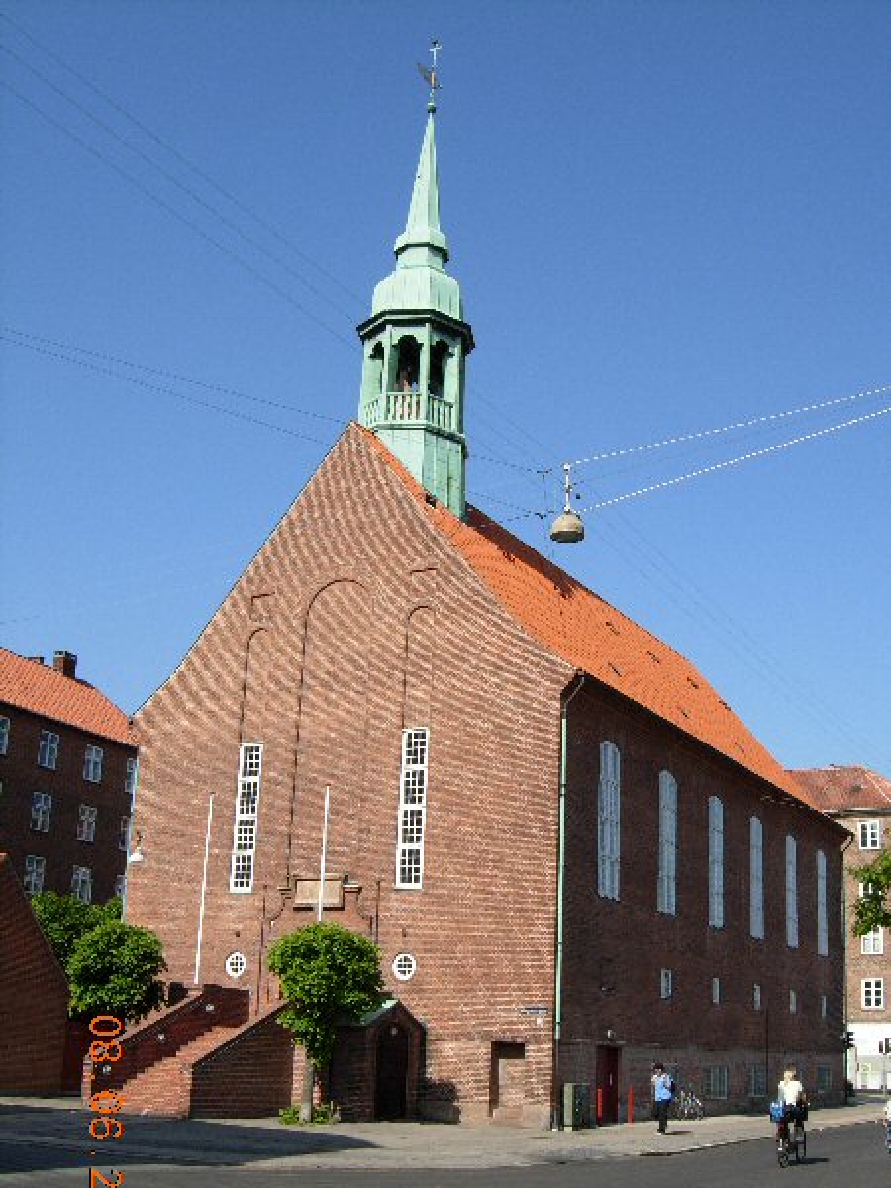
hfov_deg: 39.7
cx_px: 446
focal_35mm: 36
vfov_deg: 51.4
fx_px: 1235
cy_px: 594
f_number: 6.1
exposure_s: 1/296
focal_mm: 7.5
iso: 50
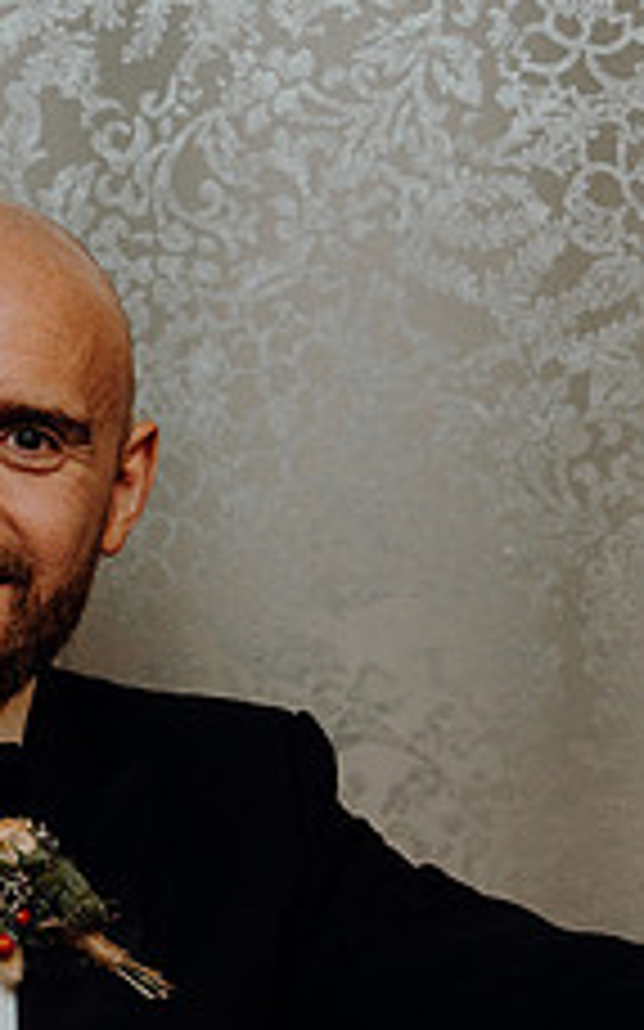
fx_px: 4861
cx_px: -77
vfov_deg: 12.1
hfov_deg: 7.5
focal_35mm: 173
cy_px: 771
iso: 2500
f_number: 3.5
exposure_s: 1/160
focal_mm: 67
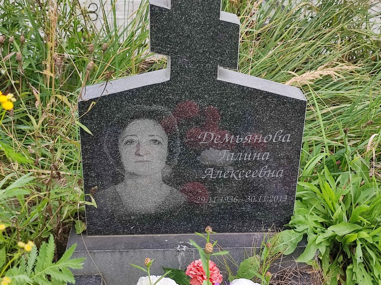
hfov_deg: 69.4
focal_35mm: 25
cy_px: 142
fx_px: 275
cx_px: 190
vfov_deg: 54.9
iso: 50
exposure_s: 1/155
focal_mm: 6.04
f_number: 1.9
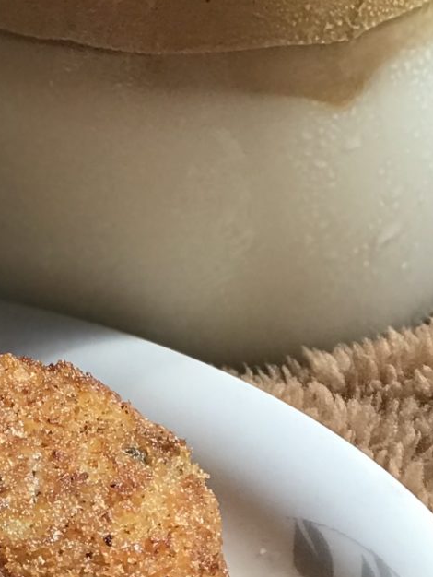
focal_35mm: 233
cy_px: 66
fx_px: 3883
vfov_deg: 8.5
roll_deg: +3.0
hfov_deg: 6.3
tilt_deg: -25.5
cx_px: -212
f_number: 2.8
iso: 25
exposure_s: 1/50
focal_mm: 6.6
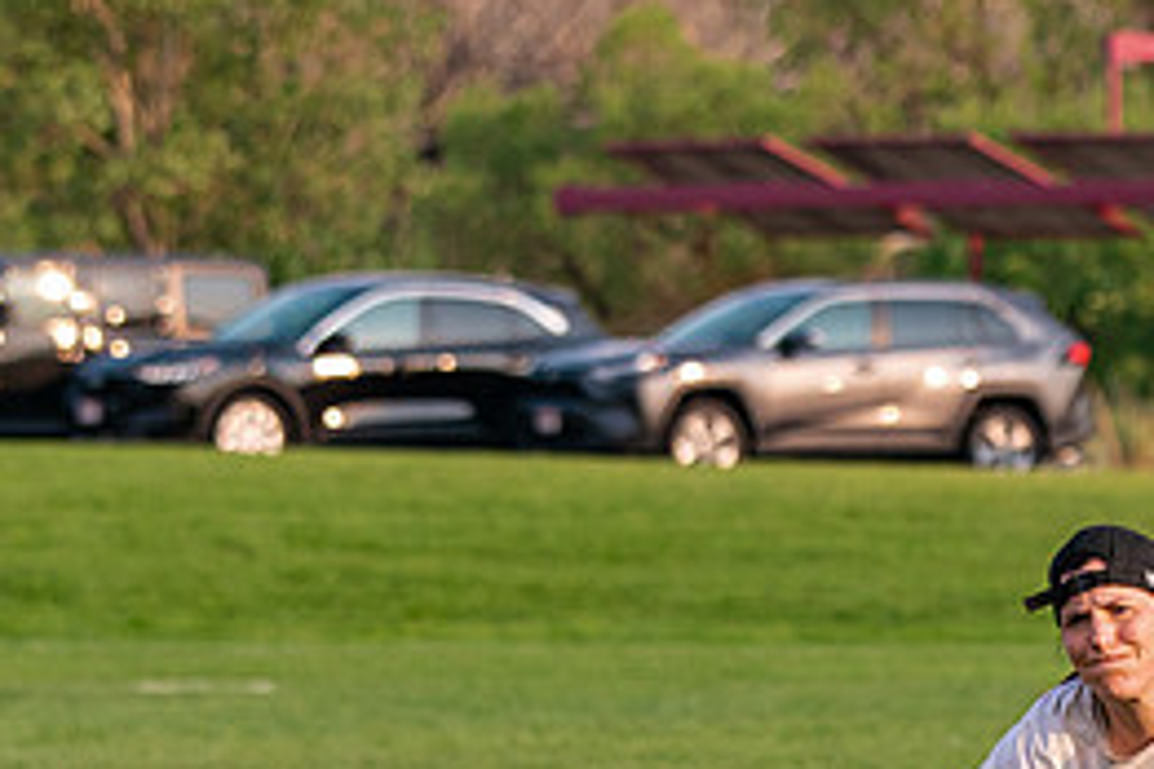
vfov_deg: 3.5
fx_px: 12501
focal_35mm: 390
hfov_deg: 5.3
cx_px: 1095
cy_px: 907
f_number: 4
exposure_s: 1/2000
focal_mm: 109
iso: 640
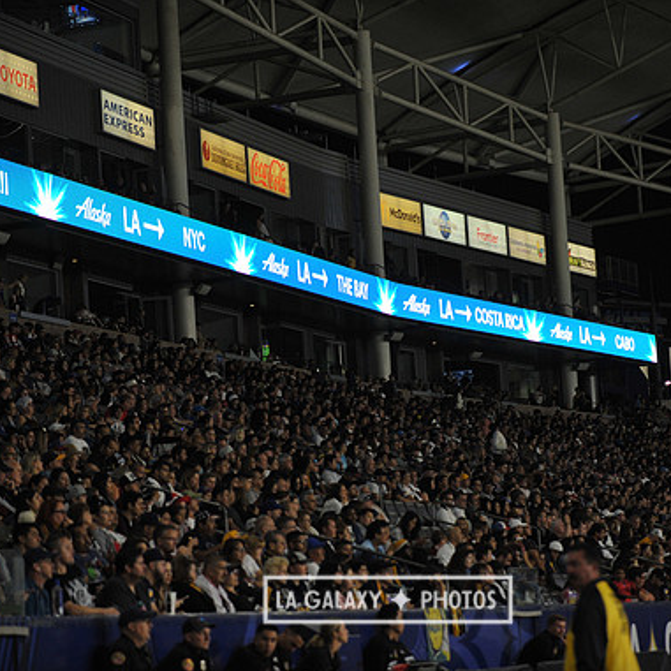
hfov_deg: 13.2
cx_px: 387
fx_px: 2895
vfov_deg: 13.2
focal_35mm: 132
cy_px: 335
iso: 1250
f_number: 2.8
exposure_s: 1/1250
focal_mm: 102
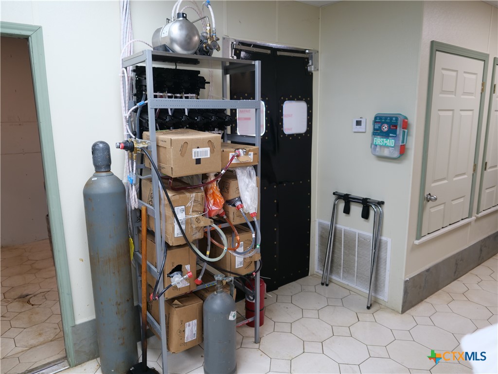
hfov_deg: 71.6
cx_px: 249
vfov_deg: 56.8
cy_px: 187
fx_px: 345
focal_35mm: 24
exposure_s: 1/80
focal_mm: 12
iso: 200
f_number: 2
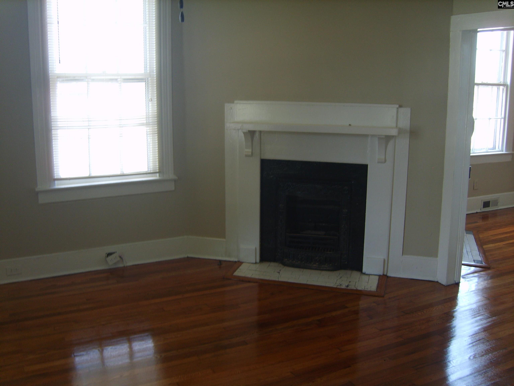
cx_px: 257
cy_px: 193
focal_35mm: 35
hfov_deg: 52.6
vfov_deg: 40.7
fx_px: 520
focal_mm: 7.4
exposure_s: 1/30
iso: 54
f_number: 2.8
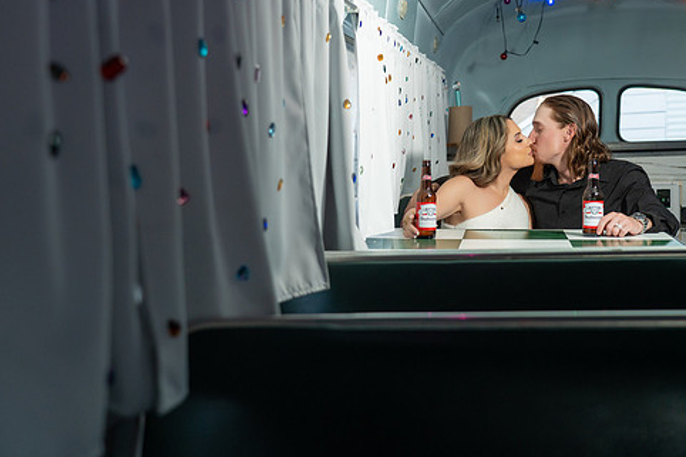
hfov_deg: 37.5
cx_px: 357
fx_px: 1010
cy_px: 223
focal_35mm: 53
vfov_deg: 25.5
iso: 500
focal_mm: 44
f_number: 4
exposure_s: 1/200
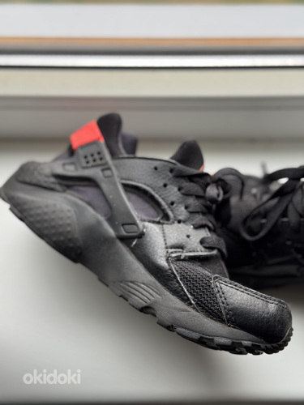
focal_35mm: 48
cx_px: 152
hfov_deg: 30.3
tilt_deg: -60.4
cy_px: 202
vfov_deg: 39.7
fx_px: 562
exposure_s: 1/60
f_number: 1.78
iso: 160
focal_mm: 6.76
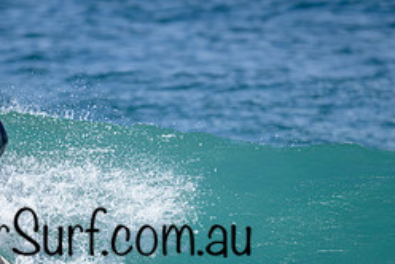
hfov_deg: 1.1
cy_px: 219
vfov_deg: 0.7
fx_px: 20520
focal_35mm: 1868
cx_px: 83
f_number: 6.3
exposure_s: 1/2500
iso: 500
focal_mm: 800
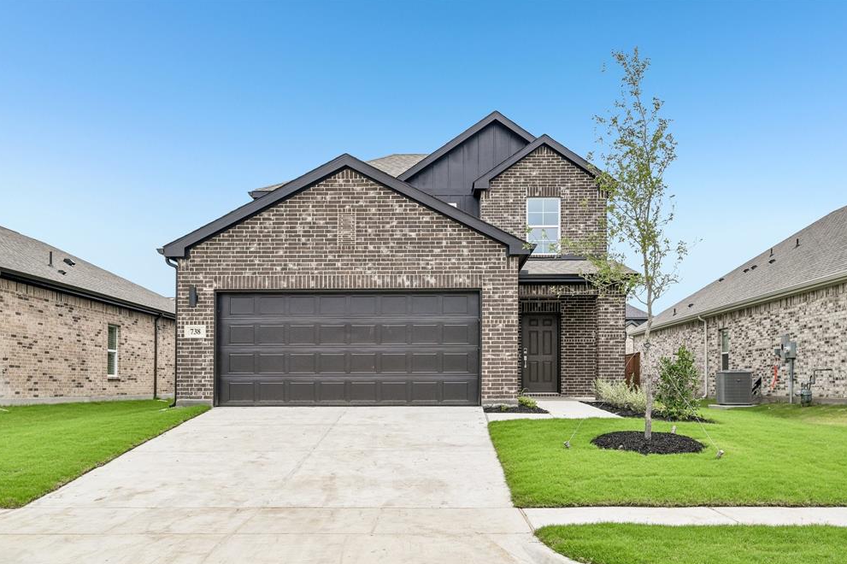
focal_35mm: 31
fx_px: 729
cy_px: 288
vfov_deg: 42.3
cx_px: 419
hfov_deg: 60.3
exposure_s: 1/1250
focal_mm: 30
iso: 400
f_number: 8
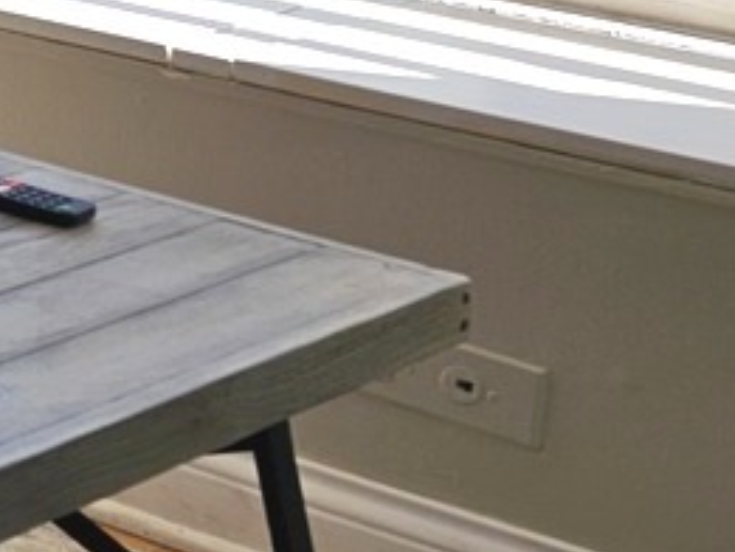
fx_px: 2698
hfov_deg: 11.6
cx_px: -1225
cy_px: -490
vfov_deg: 10.8
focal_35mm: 127
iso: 10
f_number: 1.7
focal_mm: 6.3
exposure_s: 1/120
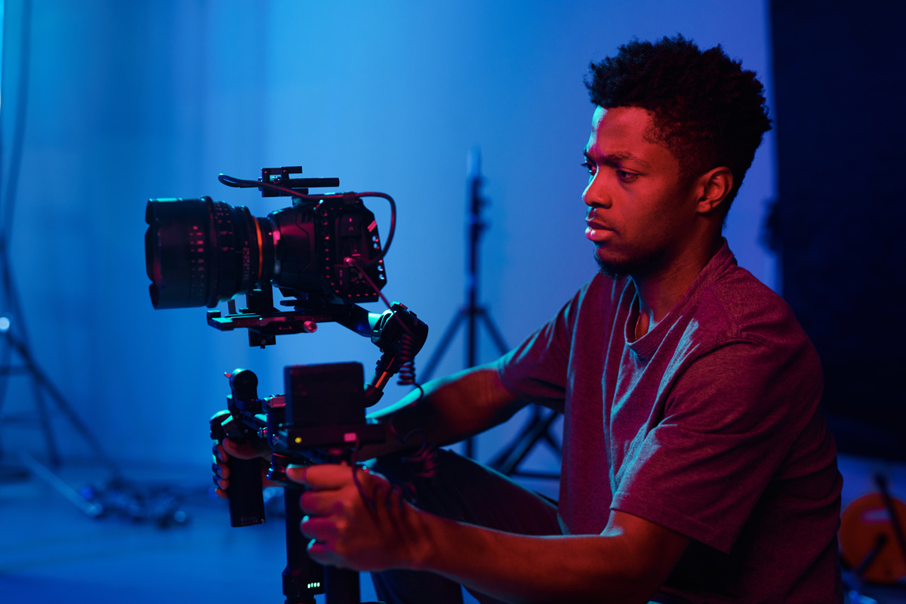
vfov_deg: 27.0
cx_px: 453
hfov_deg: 39.6
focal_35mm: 50
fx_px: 1258
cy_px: 302
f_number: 2.8
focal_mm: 50
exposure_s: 1/125
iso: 800
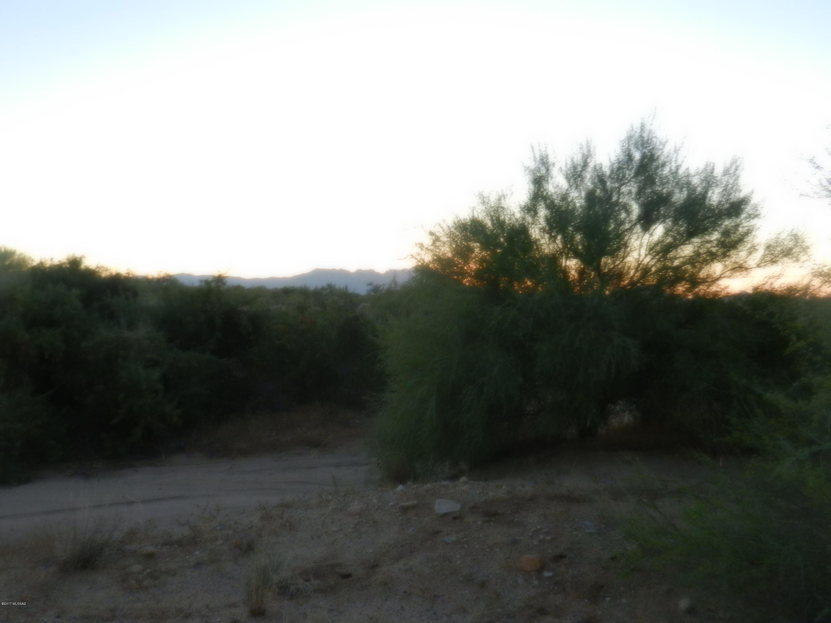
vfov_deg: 48.2
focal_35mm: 29
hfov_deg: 61.7
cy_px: 312
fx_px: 696
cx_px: 416
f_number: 3.6
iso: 450
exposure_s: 1/250
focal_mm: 5.1
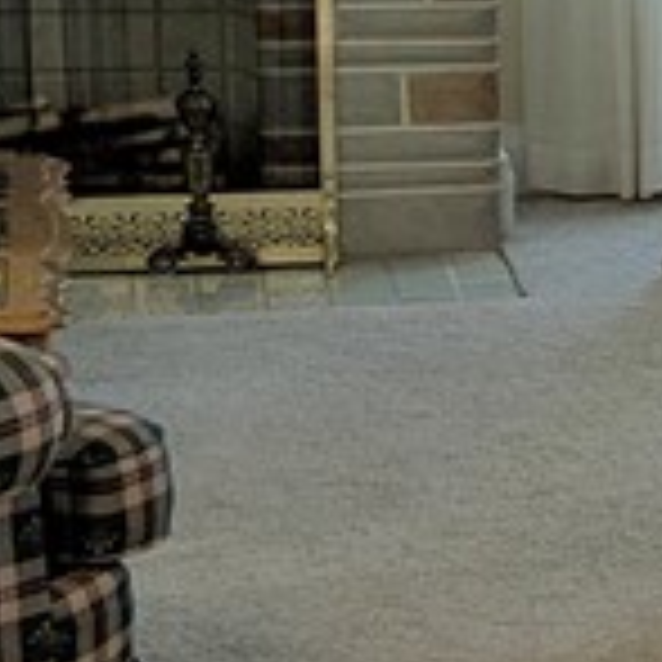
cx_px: 1551
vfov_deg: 11.3
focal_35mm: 154
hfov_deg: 10.0
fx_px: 3332
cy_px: 176
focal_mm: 5.43
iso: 51
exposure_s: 1/40
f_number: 1.89
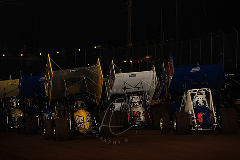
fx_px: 1479
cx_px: 115
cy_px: 74
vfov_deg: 6.2
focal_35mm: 222
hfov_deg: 9.3
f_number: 6.3
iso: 800
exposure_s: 1/320
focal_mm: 200
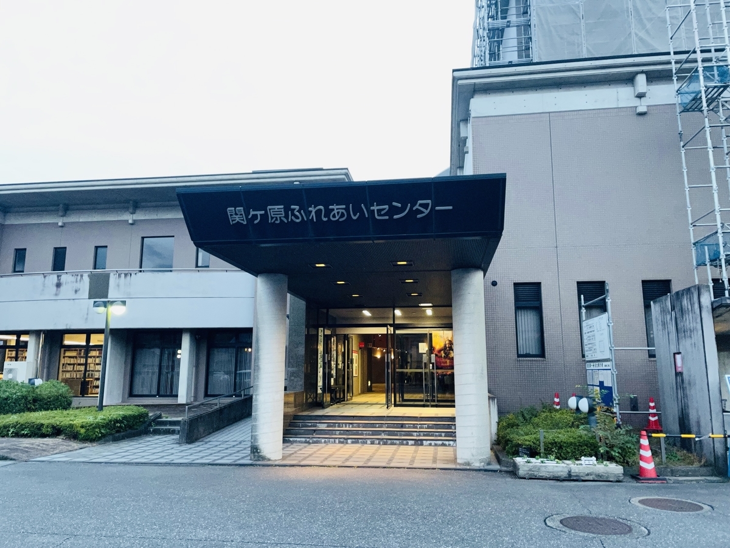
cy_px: 274
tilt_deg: +9.6
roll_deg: -0.4
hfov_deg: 67.3
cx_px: 365
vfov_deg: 53.1
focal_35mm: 26
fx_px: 548
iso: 125
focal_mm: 4.2
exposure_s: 1/60
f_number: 1.6
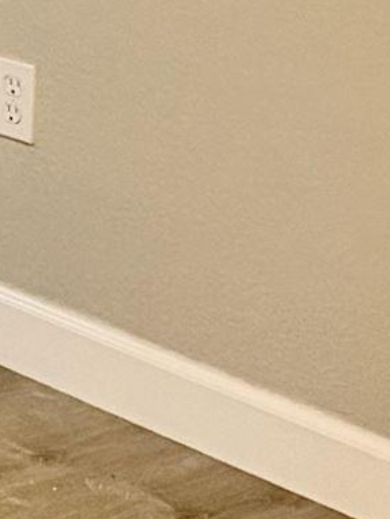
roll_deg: -1.7
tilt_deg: -9.5
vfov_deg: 9.8
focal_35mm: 193
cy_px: -346
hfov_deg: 6.8
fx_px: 2896
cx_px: -845
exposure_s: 1/40
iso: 800
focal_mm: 6.76
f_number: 1.78
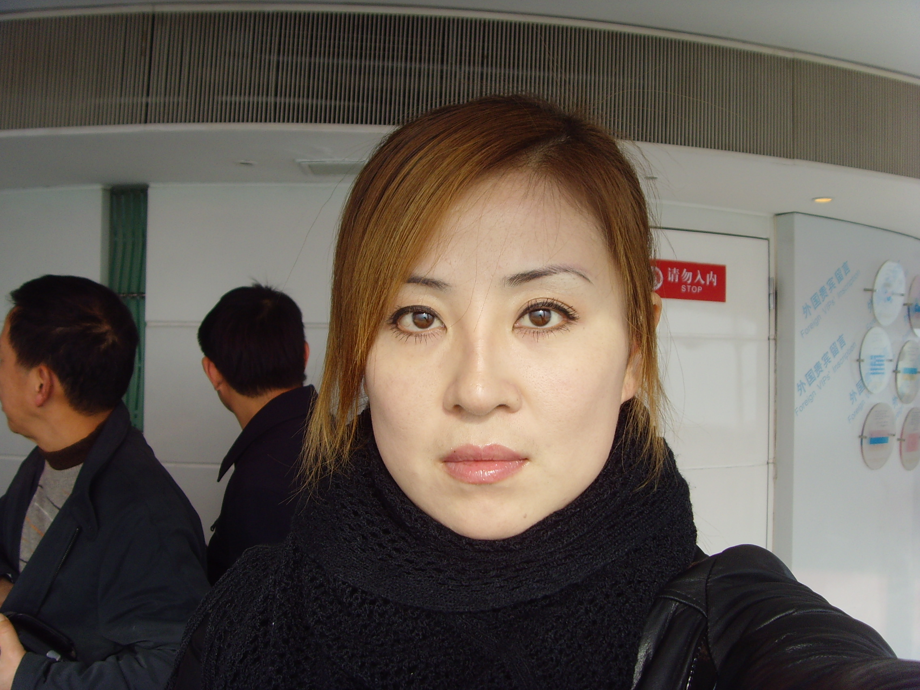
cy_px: 345
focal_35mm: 39
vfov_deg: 36.8
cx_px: 460
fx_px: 1037
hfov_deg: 47.9
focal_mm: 6.6
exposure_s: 1/250
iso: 80
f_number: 3.5
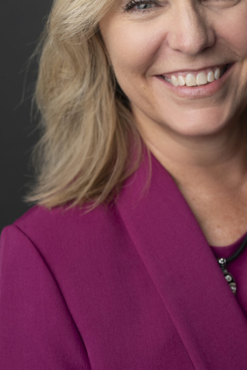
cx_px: 221
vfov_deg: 20.3
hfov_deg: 13.6
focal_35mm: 100
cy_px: 120
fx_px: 1029
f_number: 3.5
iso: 250
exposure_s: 1/160
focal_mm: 50
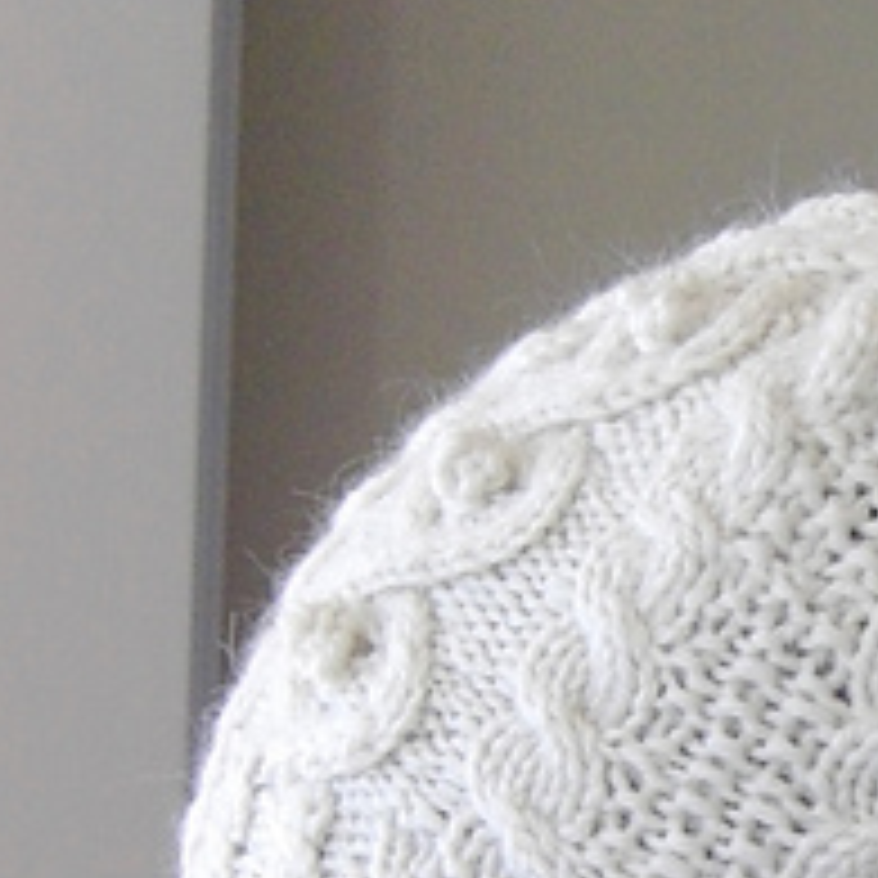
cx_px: 1054
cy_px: 932
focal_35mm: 145
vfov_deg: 11.9
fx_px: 4161
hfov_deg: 11.8
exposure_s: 1/60
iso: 200
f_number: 3.7
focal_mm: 8.4
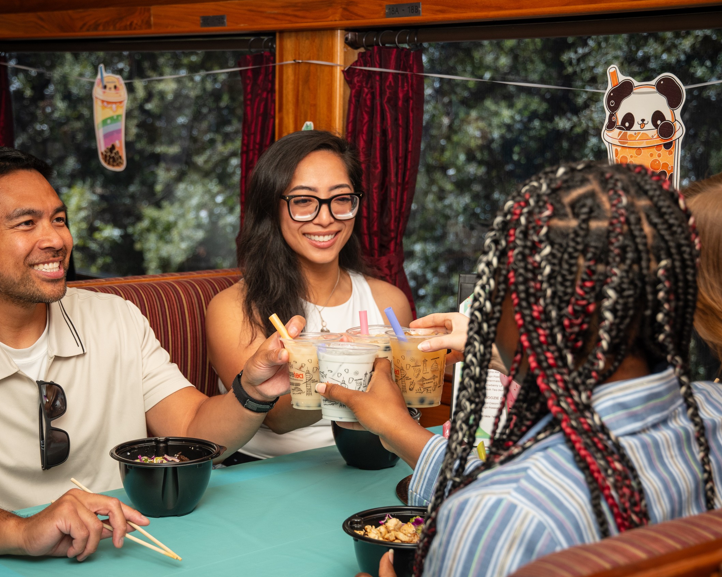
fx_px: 1453
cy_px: 287
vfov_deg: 22.5
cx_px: 327
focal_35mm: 68
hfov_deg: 27.9
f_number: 3.5
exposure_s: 1/60
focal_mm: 40
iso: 320
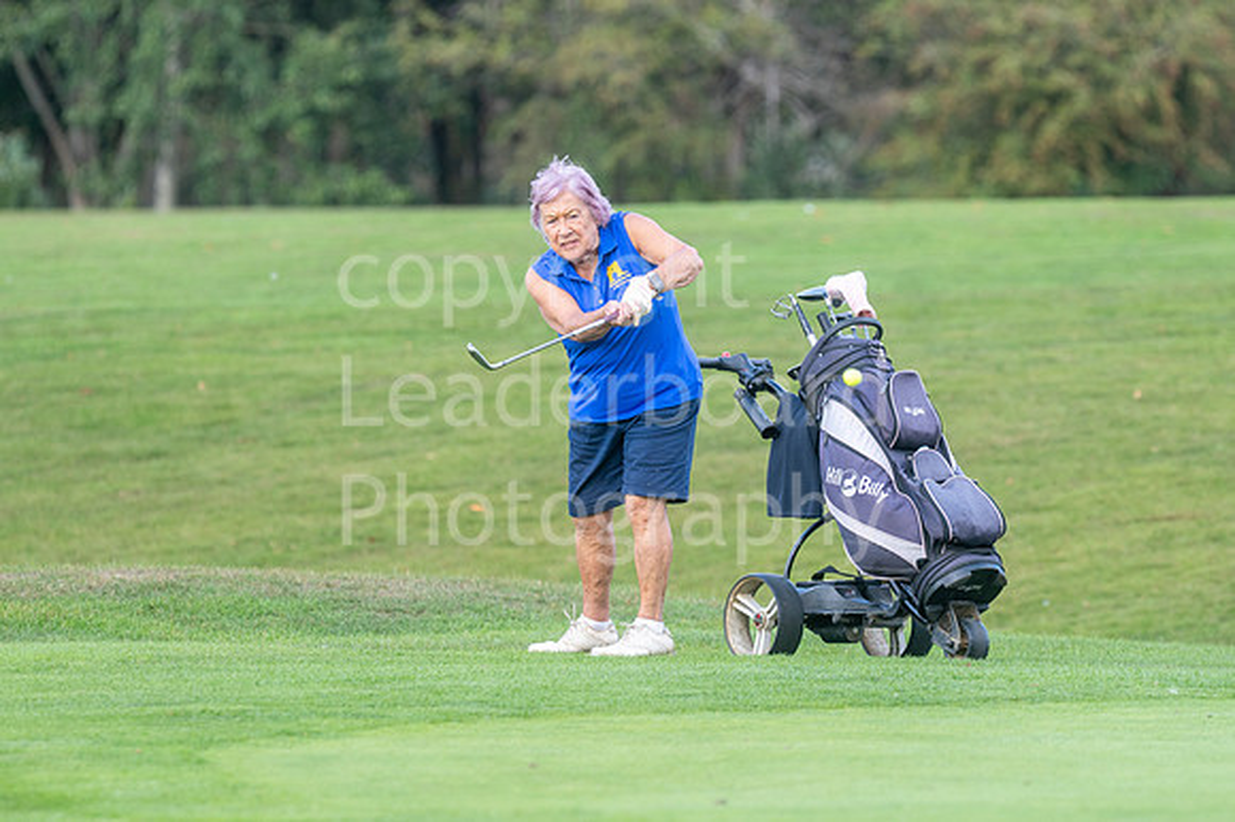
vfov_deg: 3.1
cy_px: 411
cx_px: 618
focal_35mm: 450
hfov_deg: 4.6
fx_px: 15428
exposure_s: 1/320
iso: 250
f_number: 5.6
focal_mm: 300
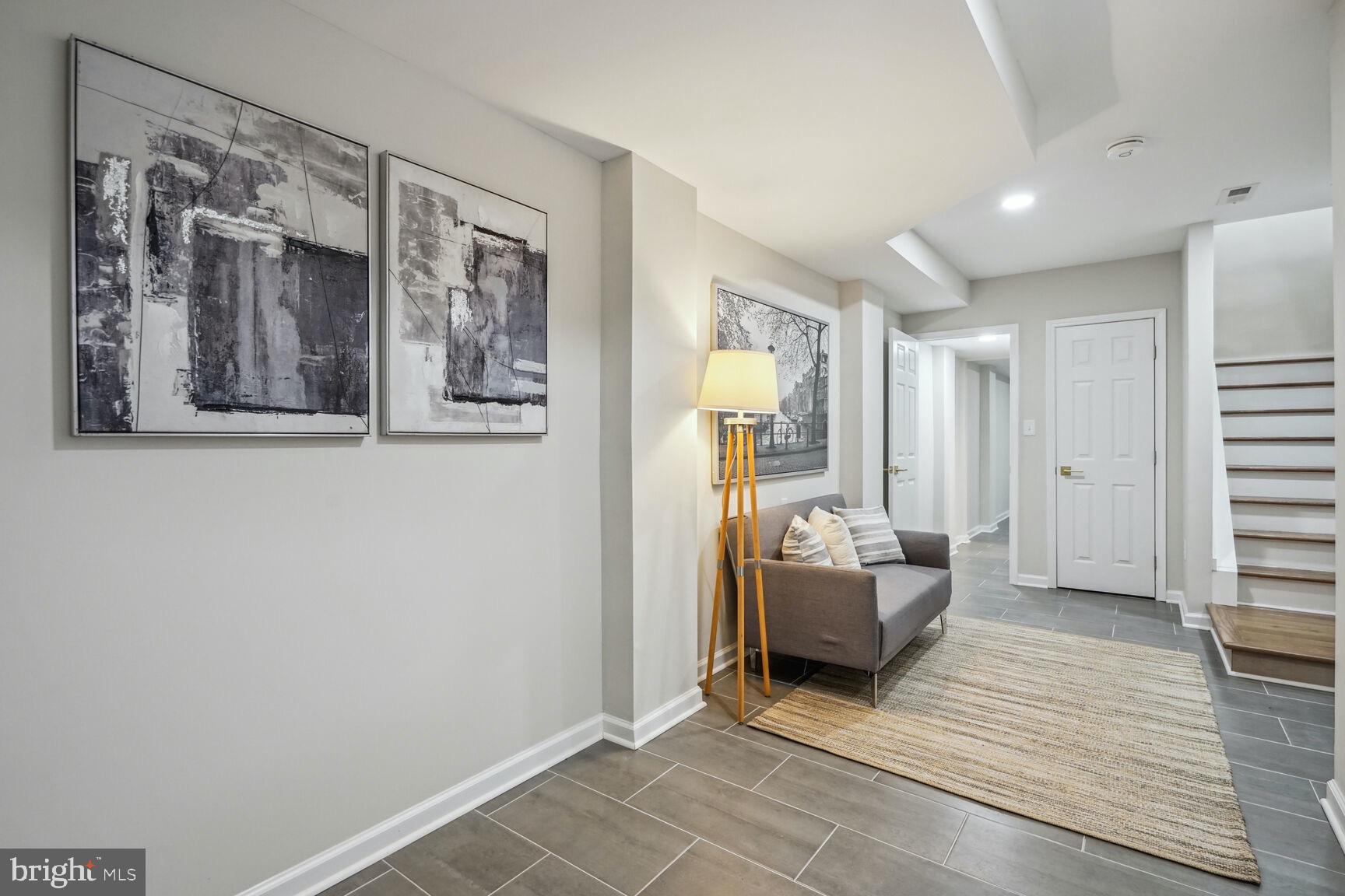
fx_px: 598
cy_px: 448
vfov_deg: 73.7
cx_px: 672
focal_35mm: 16
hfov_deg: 96.7
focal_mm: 16
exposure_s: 1/25
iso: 800
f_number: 8
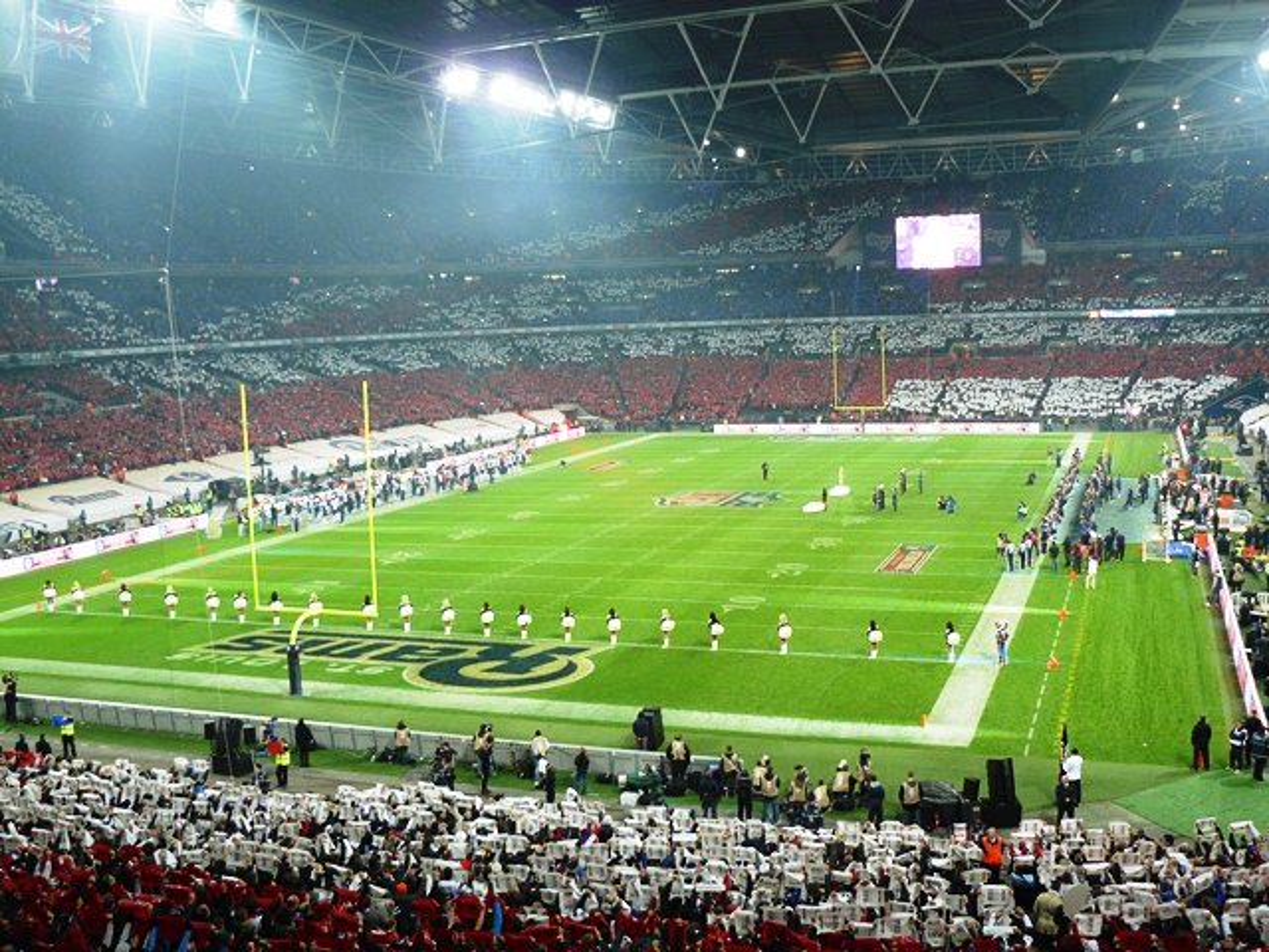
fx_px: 1320
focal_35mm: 36
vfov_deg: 39.7
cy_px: 476
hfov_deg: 51.4
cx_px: 634
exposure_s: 1/30
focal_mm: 6
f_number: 2.8
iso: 100
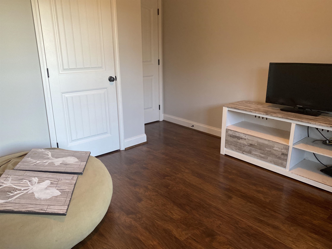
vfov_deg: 53.1
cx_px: 166
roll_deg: -0.9
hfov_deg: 67.3
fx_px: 249
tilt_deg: -15.3
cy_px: 124
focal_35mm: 26
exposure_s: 1/60
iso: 200
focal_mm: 4.25
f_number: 1.8
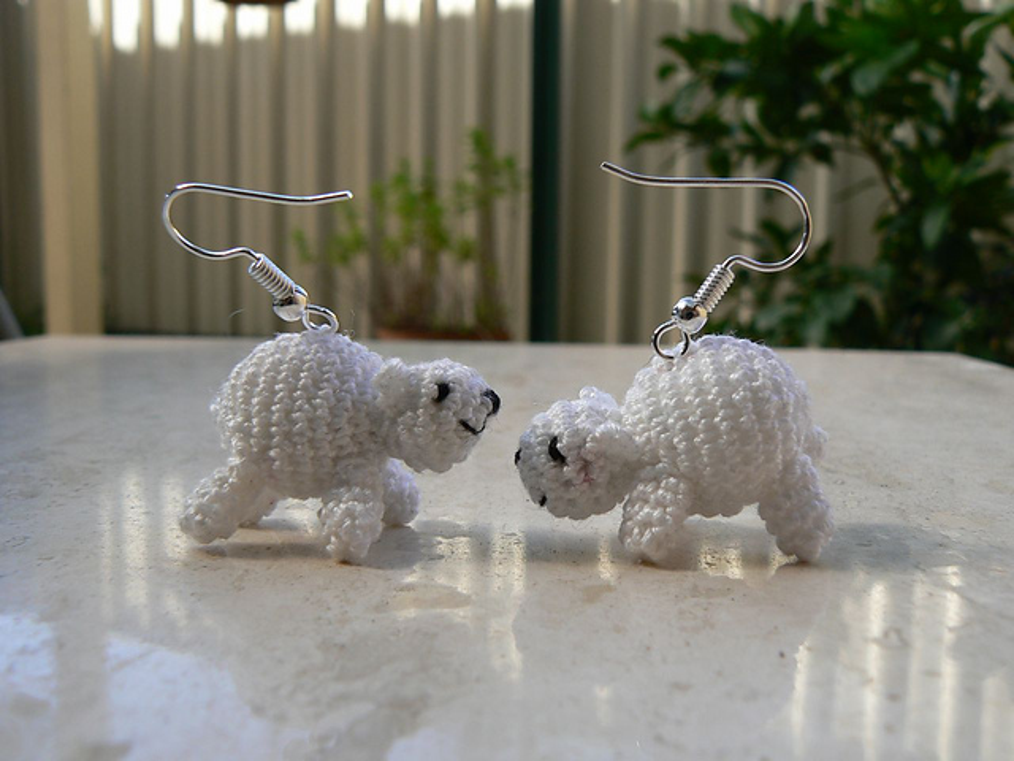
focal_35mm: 36
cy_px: 380
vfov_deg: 39.7
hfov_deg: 51.4
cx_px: 507
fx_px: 1055
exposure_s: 1/125
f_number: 5.6
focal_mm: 6
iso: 80
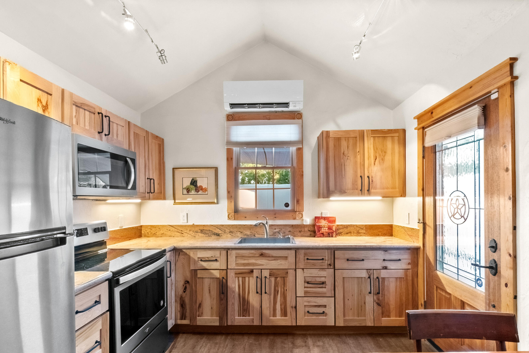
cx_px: 272
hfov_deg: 93.3
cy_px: 198
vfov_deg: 70.2
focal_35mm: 17
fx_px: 250
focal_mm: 10
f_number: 22
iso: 1600
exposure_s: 1.3
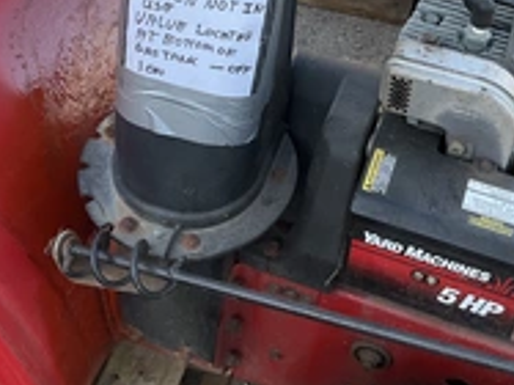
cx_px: 330
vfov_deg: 22.8
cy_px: 8
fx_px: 920
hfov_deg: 31.0
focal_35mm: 62
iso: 20
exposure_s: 1/122
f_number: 1.8
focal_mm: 3
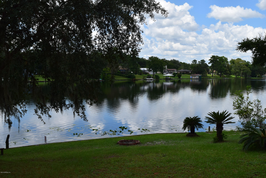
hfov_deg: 51.2
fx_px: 277
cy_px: 89
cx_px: 133
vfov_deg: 35.6
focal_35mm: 38
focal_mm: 25
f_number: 11
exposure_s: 1/500
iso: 280
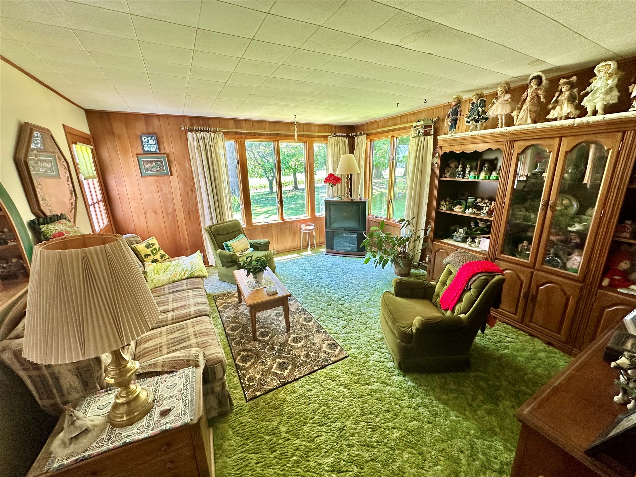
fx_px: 257
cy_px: 238
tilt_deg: -16.0
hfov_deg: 102.1
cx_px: 318
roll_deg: +1.0
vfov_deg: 85.7
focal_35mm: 14
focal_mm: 2.22
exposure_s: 1/99
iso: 250
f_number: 2.2
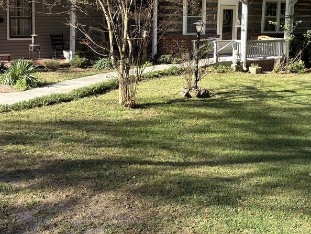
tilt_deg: -6.2
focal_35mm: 56
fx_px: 503
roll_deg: -1.2
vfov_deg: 25.8
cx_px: 193
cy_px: 62
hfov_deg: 34.2
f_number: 1.6
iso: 50
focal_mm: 5.96
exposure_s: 1/933
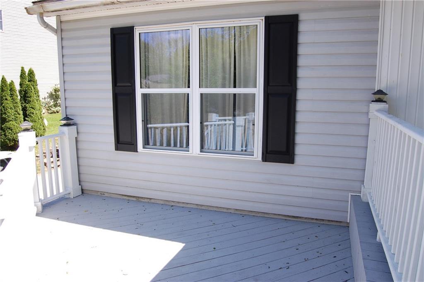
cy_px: 141
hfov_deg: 67.4
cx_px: 212
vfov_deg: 47.8
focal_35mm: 27
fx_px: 318
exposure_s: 1/200
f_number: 7.1
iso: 200
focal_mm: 18
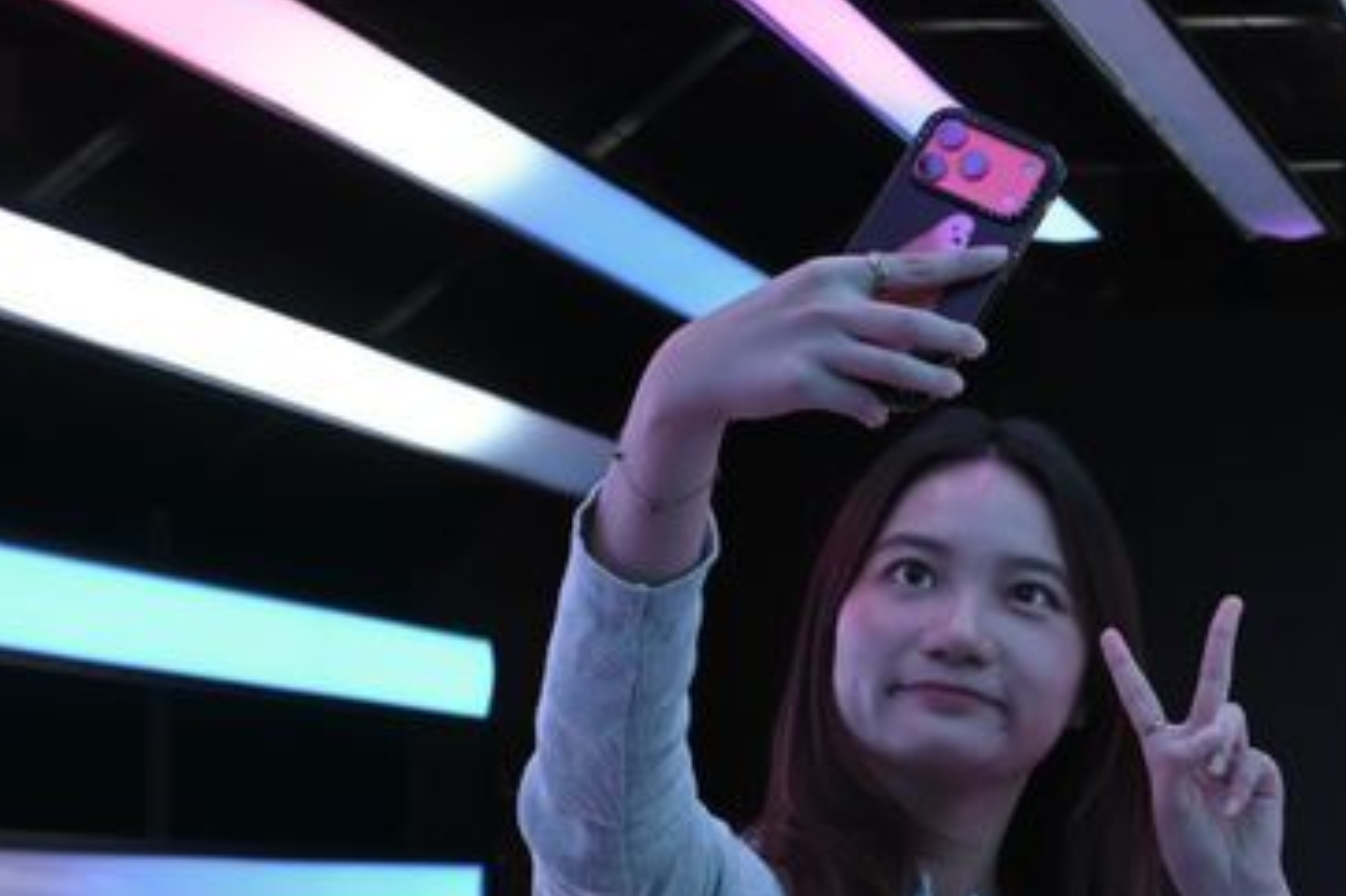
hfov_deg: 17.4
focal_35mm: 113
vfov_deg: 12.1
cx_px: 1573
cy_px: 693
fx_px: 4223
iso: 1100
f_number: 6.3
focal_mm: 40
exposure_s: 1/60
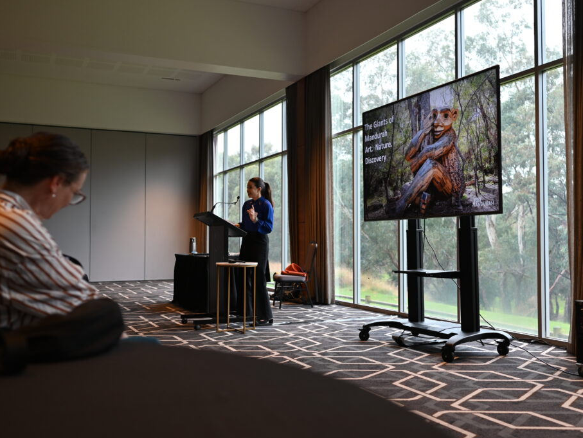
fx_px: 640
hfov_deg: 48.9
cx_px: 318
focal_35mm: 38
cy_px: 219
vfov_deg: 37.7
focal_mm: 35
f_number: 2.8
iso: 400
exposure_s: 1/125
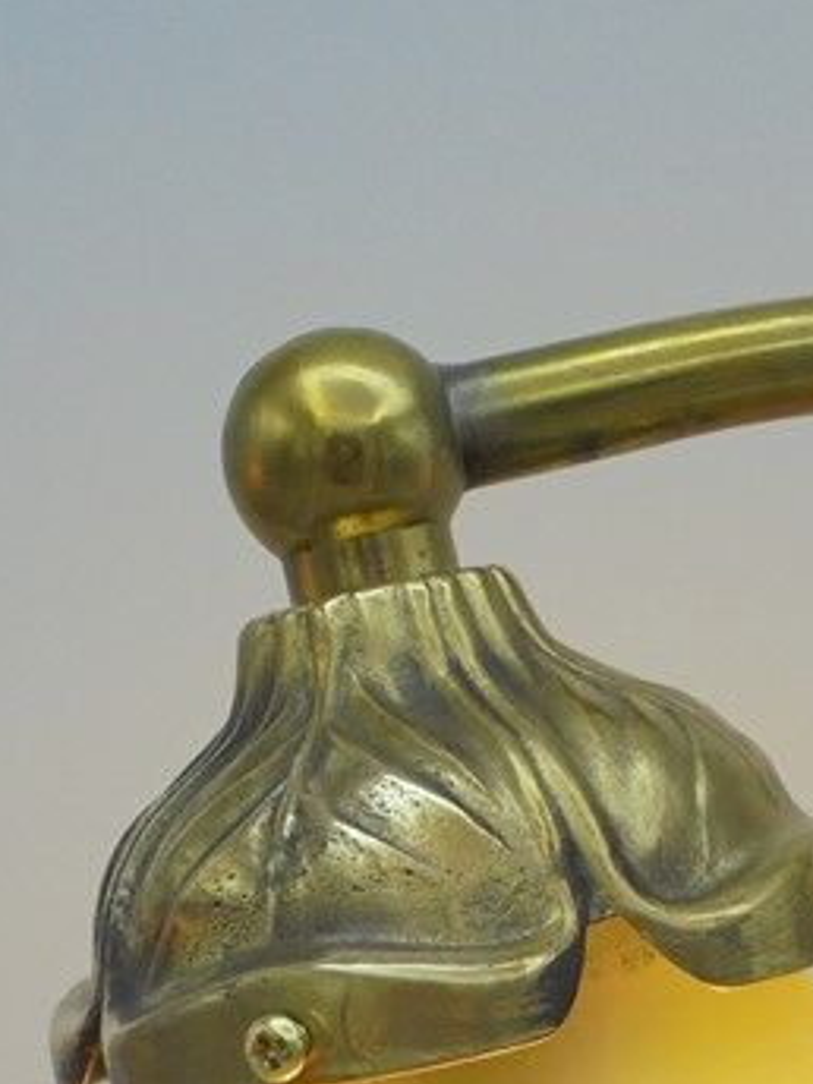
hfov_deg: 16.5
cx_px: 594
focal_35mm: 89
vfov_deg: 20.4
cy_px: 1352
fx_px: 2787
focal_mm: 6.1
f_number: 4
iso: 100
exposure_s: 1/125
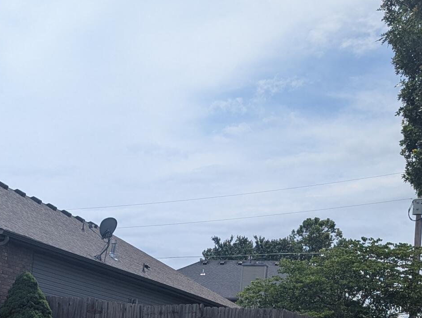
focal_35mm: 76
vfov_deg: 18.5
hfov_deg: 23.7
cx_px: -65
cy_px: 372
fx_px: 928
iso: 43
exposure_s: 1/3425
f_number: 1.85
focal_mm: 6.81
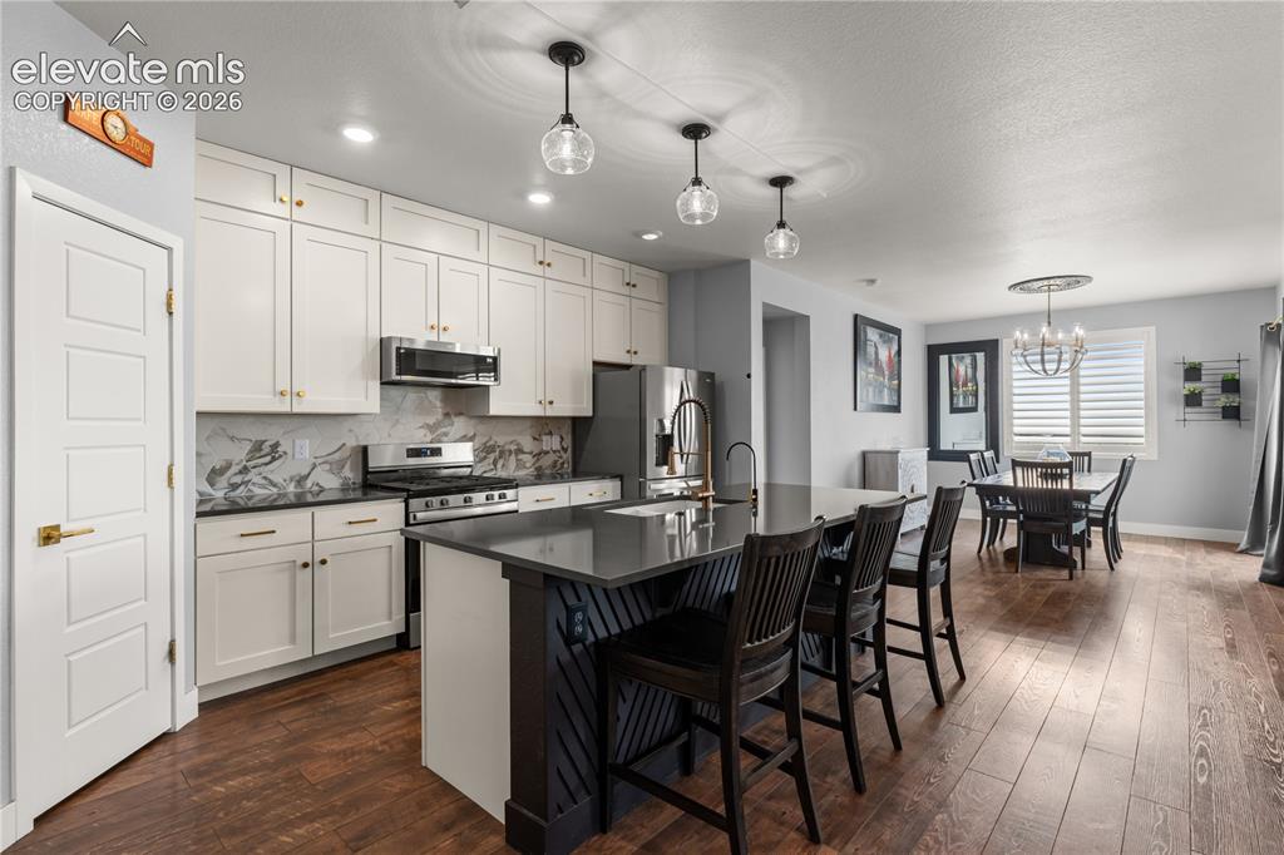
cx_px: 642
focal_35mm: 17
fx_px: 594
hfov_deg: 94.5
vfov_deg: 71.5
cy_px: 428
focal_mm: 11.1
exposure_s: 1/8
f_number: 8
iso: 250
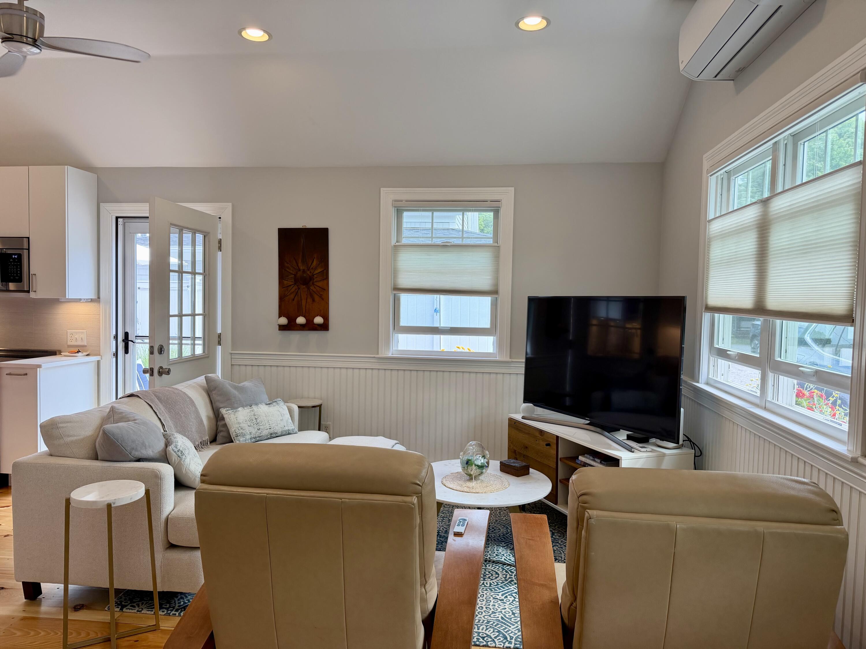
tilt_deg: -3.0
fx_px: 600
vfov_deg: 56.8
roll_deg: -1.4
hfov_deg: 71.6
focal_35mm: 24
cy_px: 324
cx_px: 433
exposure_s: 1/218
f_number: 1.78
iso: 160
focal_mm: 6.76
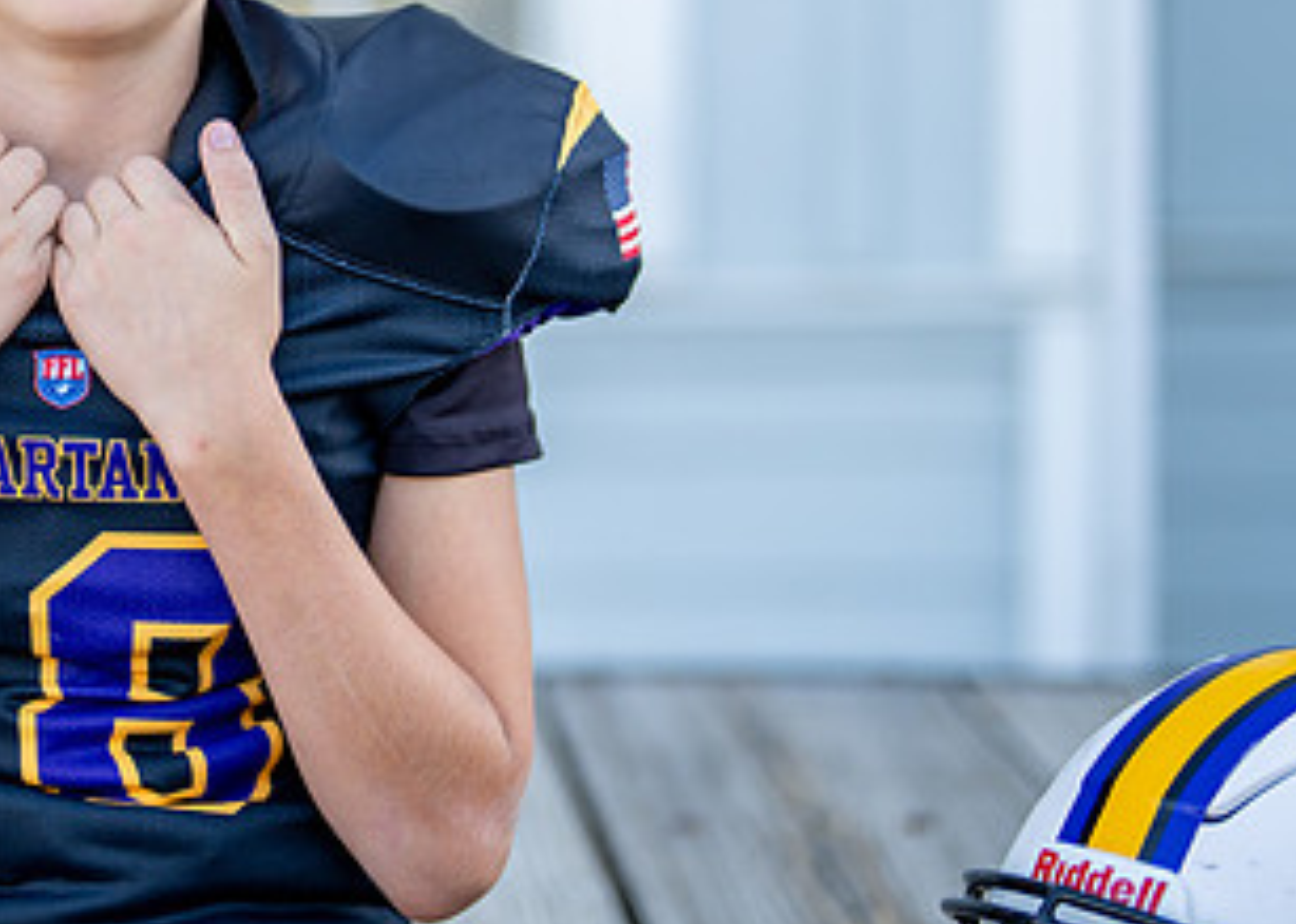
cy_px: 167
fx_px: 4194
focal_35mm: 114
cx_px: 107
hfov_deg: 17.3
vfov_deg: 12.5
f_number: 1.2
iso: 100
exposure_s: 1/1250
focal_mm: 50
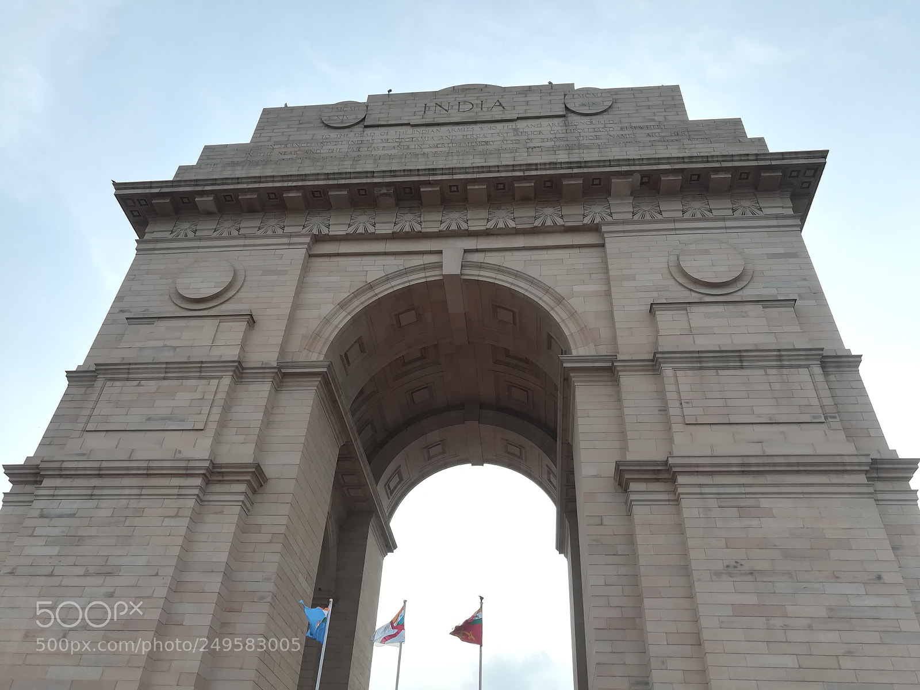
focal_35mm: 26
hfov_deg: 67.3
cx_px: 460
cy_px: 345
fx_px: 691
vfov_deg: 53.1
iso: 50
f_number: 2.2
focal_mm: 3.83
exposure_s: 1/219
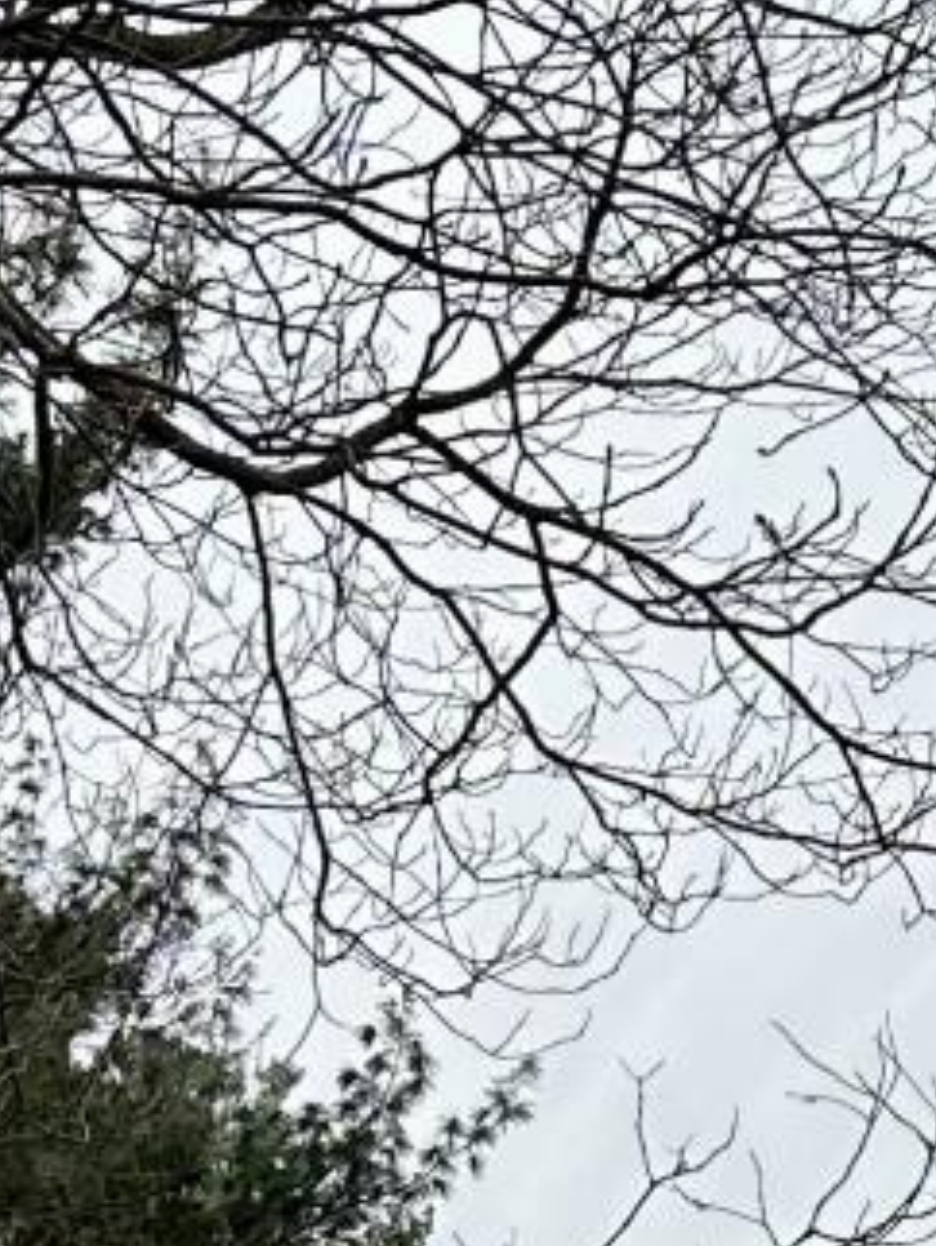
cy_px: 2682
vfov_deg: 11.6
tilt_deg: -0.2
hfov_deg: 9.1
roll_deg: +1.1
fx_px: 5365
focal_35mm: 149
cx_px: 2108
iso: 80
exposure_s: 1/3155
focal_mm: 6.86
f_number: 1.78
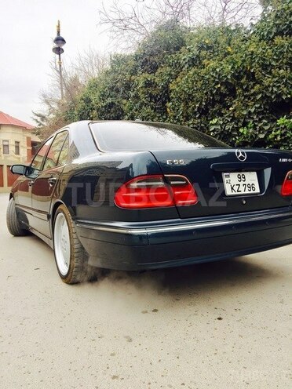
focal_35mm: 29
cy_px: 194
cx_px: 146
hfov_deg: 48.2
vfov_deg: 61.7
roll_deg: +0.0
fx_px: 326
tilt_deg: -3.8
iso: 32
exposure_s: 1/150
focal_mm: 4.15
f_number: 2.2
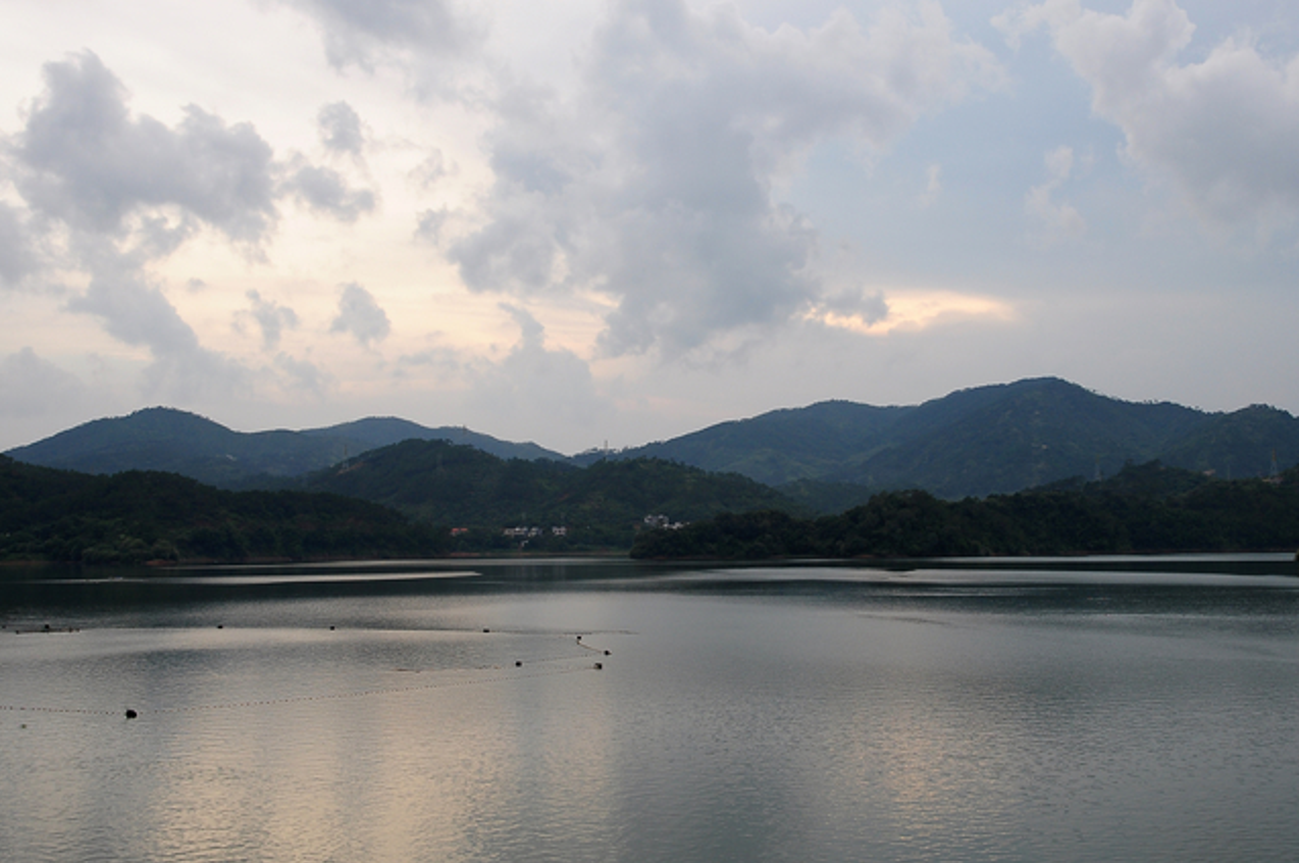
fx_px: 1766
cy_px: 425
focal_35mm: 49
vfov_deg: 27.5
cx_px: 742
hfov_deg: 40.3
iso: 200
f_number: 11
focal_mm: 26
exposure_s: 1/80
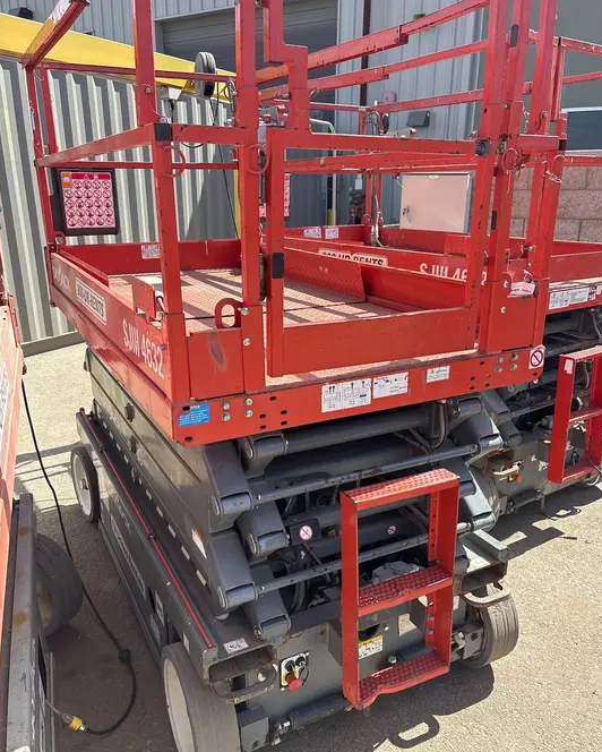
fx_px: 623
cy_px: 405
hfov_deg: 51.6
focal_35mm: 28
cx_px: 302
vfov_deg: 62.1
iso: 50
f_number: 1.6
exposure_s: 1/1080
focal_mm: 5.96
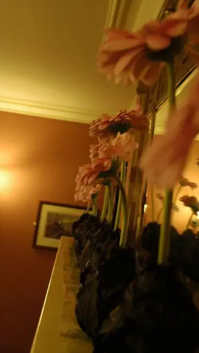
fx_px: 356
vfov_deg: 52.8
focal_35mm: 38
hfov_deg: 31.2
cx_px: 105
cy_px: 177
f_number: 5
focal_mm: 24
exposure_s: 1/8
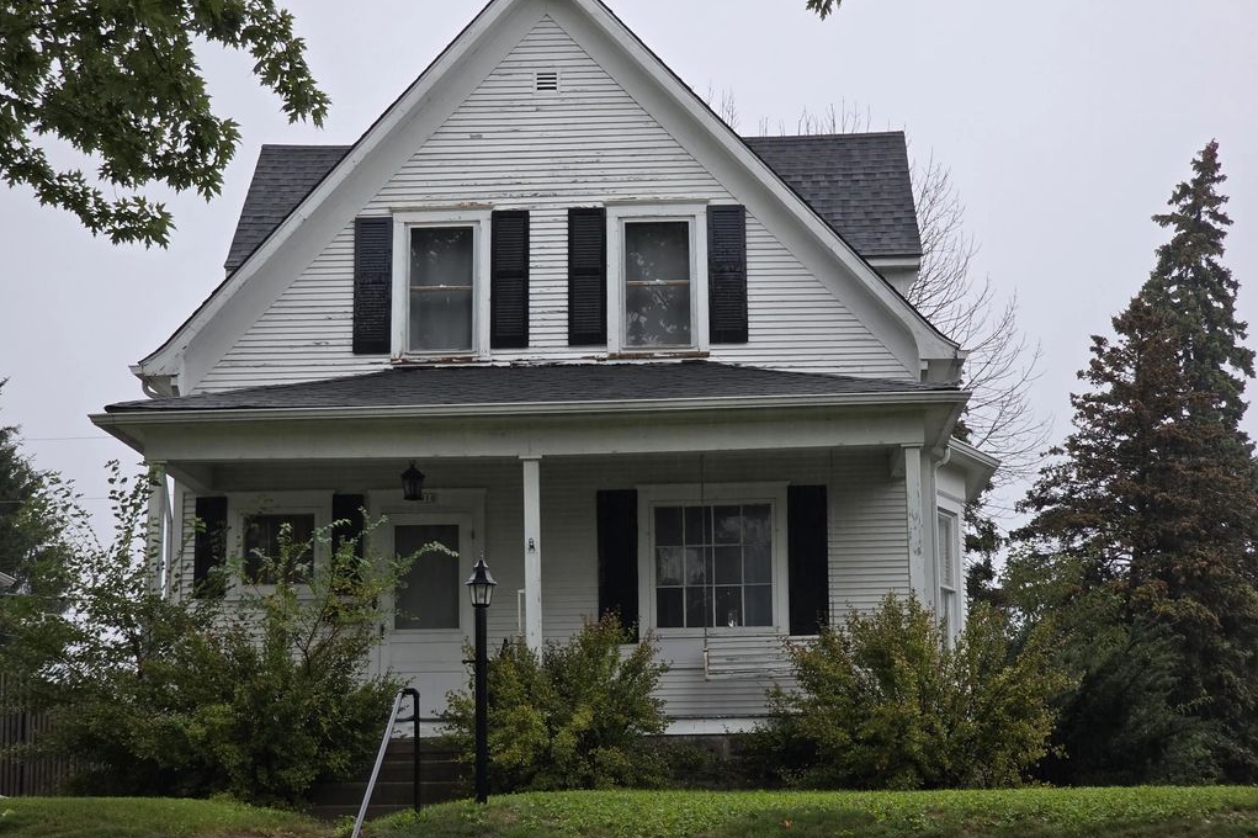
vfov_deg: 18.9
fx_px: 2515
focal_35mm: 72
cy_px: 389
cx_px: 628
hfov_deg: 28.1
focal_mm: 7.9
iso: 80
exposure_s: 1/120
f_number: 2.4
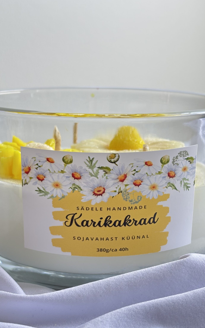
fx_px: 572
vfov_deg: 32.0
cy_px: 185
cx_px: 104
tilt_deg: -12.1
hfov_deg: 20.3
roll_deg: -0.8
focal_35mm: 64
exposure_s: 1/80
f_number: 1.6
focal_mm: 5.96
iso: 50
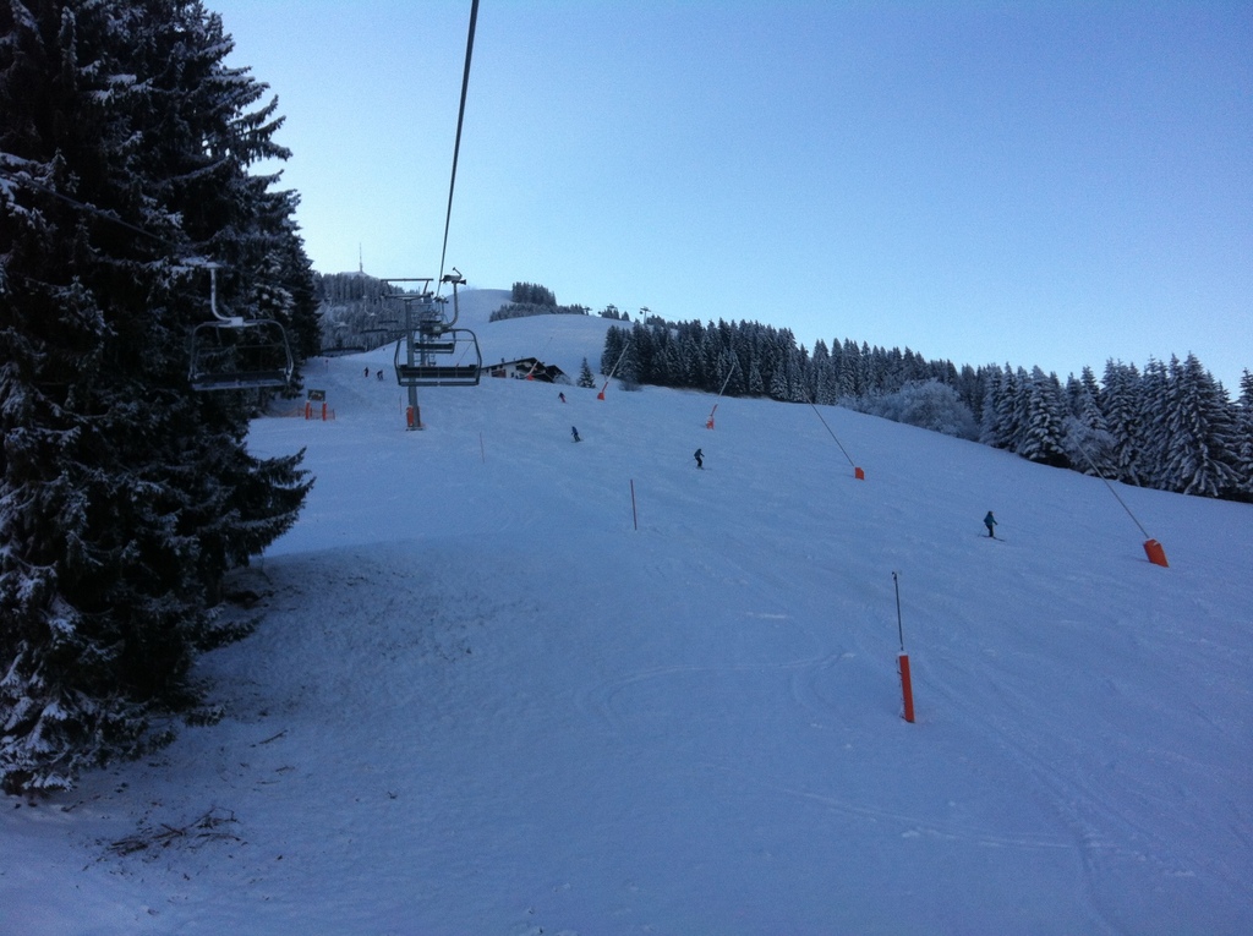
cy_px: 468
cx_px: 626
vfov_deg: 40.6
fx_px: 1265
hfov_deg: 52.7
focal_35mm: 35
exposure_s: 1/1117
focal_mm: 3.85
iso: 80
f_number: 2.8
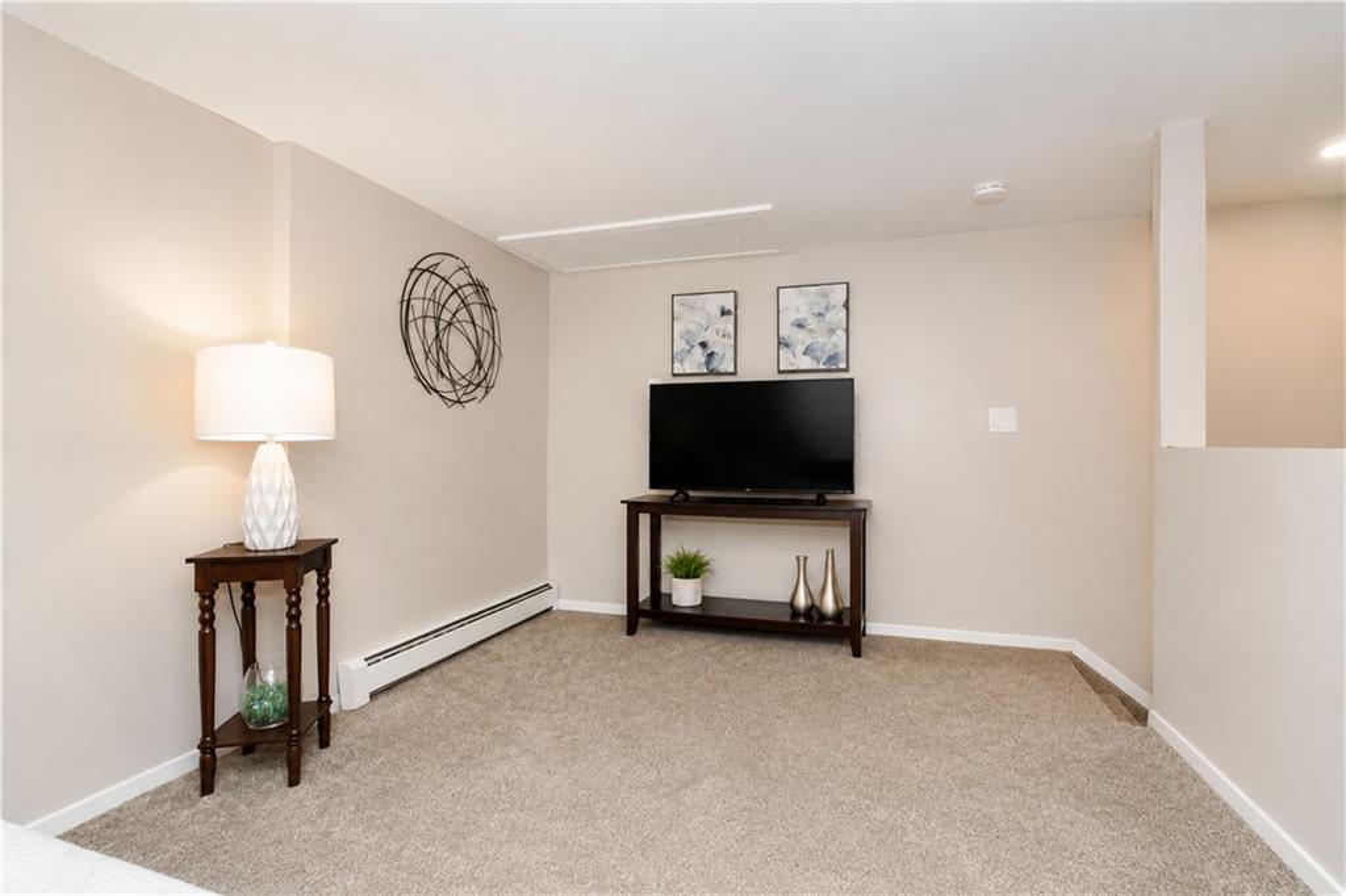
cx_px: 673
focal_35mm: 15
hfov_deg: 100.4
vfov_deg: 77.3
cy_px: 448
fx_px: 561
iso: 2000
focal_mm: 10
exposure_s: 1/125
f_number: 8
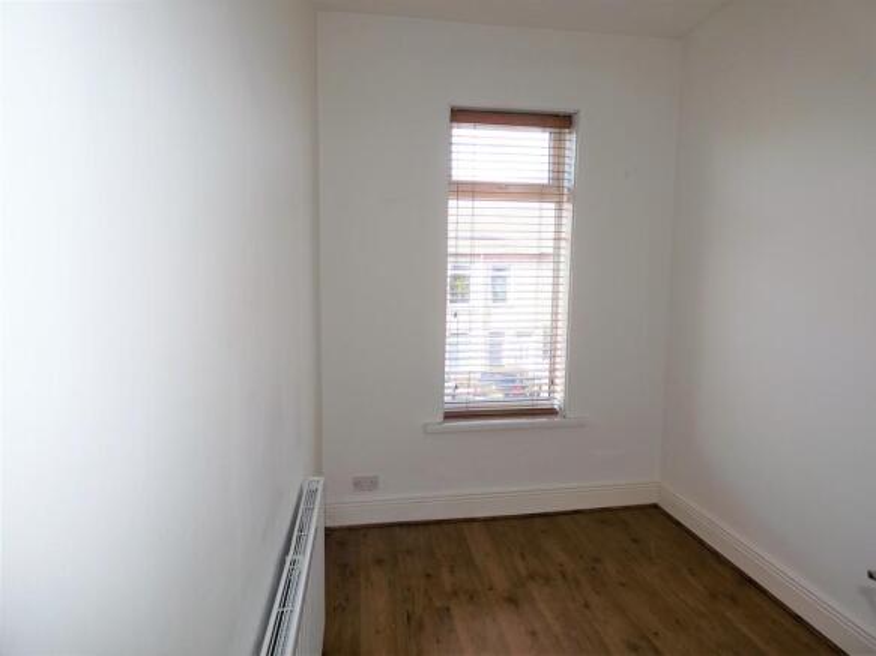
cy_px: 328
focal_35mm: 20
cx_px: 438
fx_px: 506
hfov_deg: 81.8
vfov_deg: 66.0
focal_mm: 3.6
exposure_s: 1/100
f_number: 2.8
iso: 80
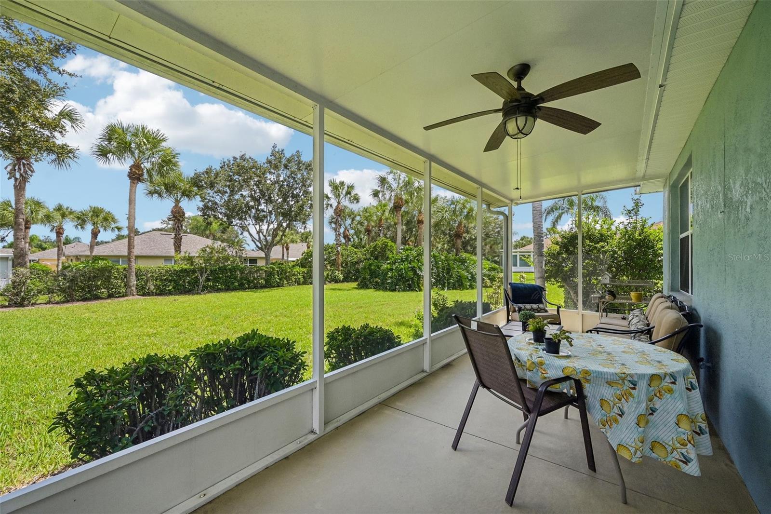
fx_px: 300
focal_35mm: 14
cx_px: 386
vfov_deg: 81.2
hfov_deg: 104.3
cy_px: 257
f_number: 8
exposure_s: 1/400
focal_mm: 14
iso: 400
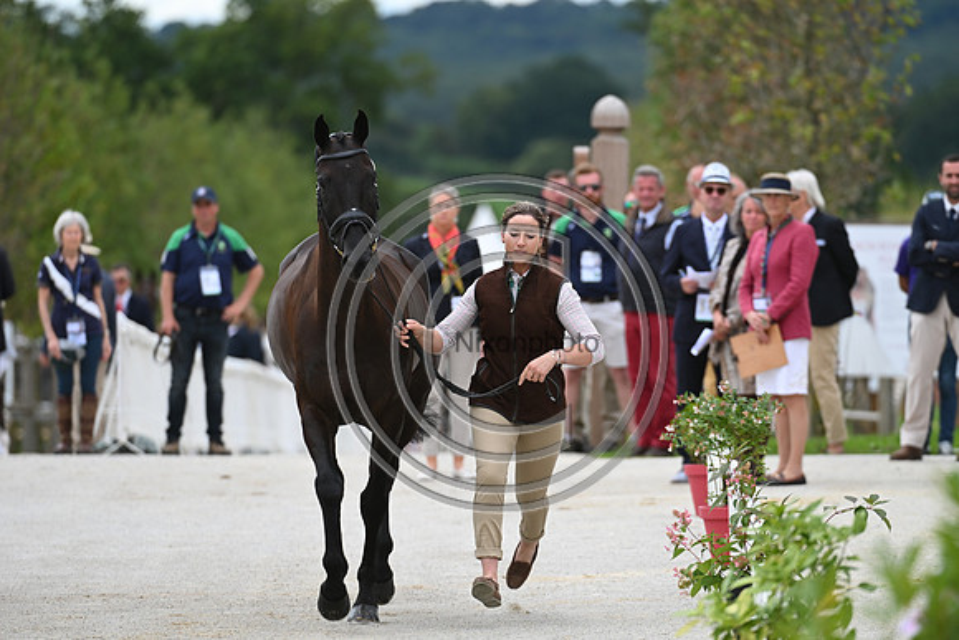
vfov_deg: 3.4
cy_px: 320
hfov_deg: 5.2
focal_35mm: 400
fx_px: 10658
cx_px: 480
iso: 500
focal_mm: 400
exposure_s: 1/1250
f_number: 5.6
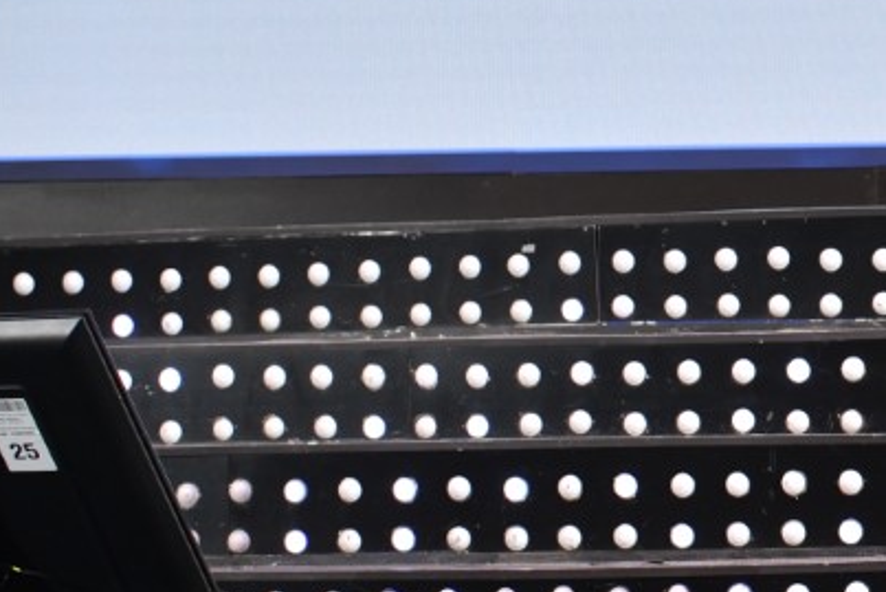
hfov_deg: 7.0
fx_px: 7164
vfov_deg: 4.7
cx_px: 1240
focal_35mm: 291
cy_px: -103
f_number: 4
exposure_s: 1/160
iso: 400
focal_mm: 102
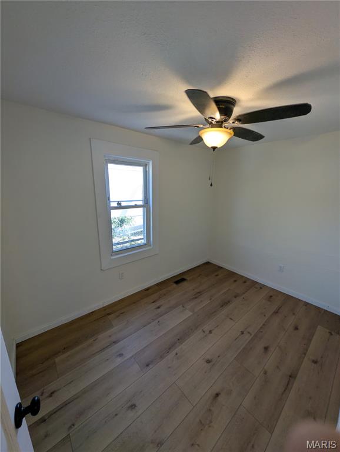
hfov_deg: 94.6
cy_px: 226
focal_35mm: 12
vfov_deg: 110.5
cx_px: 170
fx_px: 157
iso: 149
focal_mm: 2.23
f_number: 1.95
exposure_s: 1/292
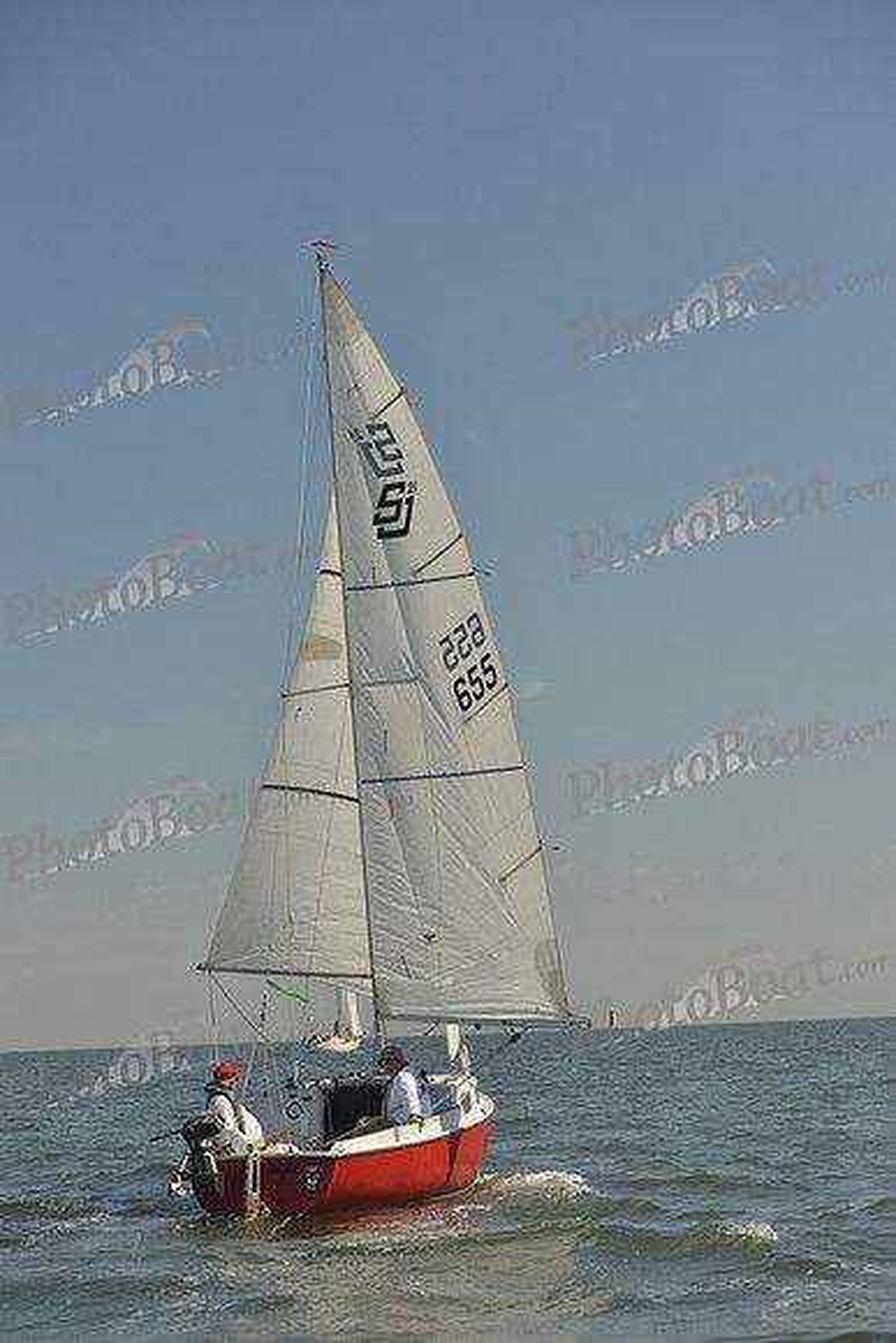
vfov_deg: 28.8
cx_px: 448
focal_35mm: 70
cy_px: 672
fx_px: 2612
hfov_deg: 19.5
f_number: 6.3
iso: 200
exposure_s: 1/1000
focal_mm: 70
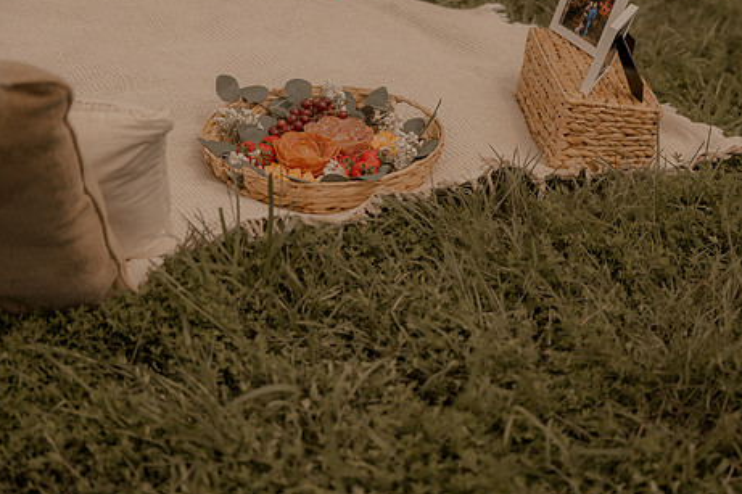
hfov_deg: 23.1
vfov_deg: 15.5
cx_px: 359
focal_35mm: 88
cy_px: 196
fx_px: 1813
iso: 125
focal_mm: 70
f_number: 2.8
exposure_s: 1/1600
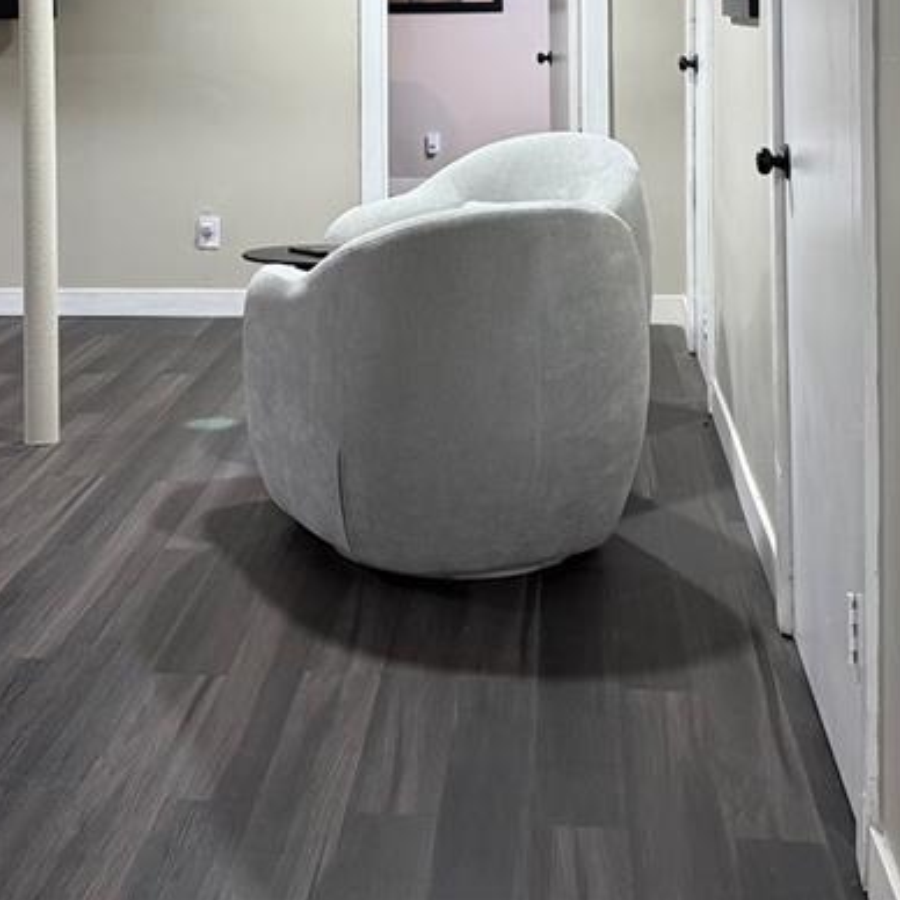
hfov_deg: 30.4
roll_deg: +0.6
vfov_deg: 28.8
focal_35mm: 56
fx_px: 1647
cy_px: 14
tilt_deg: -1.4
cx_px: 306
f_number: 1.78
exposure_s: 1/60
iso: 320
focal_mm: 6.76
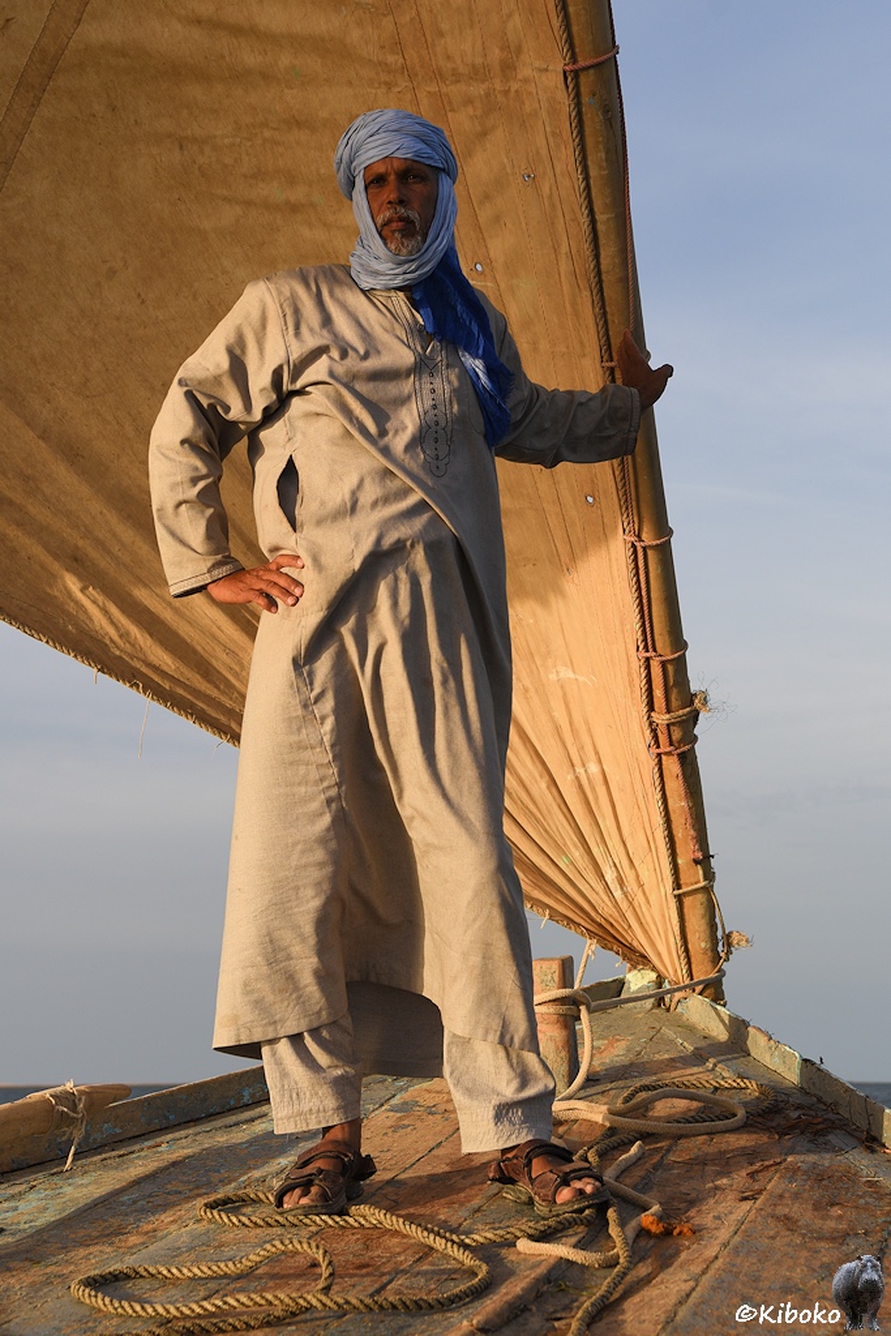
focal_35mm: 50
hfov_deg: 27.0
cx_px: 446
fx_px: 1855
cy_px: 668
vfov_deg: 39.6
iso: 64
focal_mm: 50
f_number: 5.6
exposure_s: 1/400
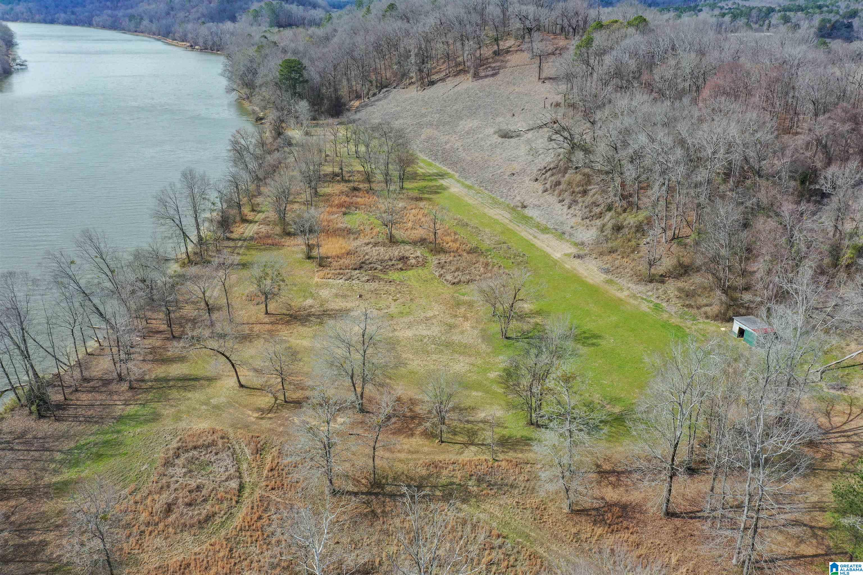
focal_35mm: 28
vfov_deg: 46.4
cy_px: 288
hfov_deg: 65.5
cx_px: 432
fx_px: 671
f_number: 5.6
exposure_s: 1/320
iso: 100
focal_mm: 10.26
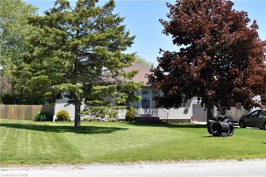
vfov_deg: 26.5
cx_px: 133
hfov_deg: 38.9
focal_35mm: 51
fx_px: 377
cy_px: 88
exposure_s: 1/200
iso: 100
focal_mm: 34
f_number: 7.1
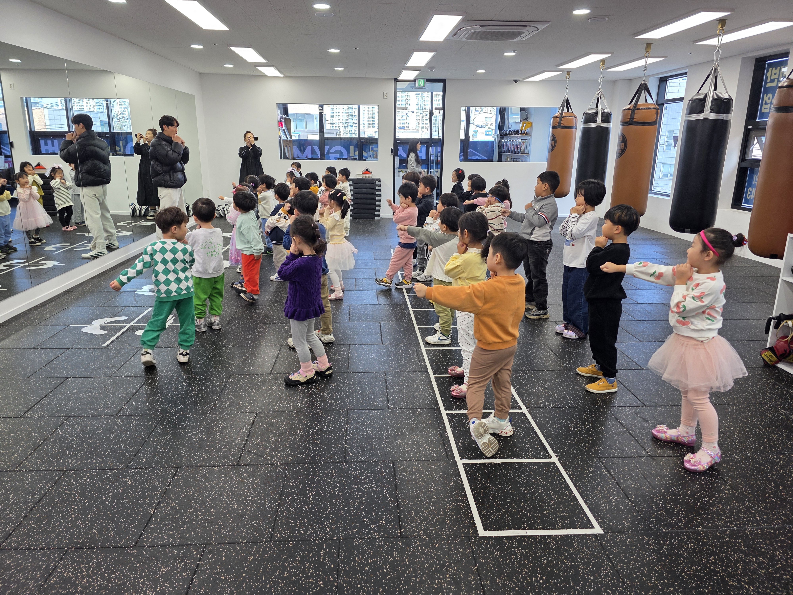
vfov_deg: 58.9
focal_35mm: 23
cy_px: 298
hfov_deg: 73.9
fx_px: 527
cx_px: 396
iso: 80
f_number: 1.7
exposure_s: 1/120
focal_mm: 6.3
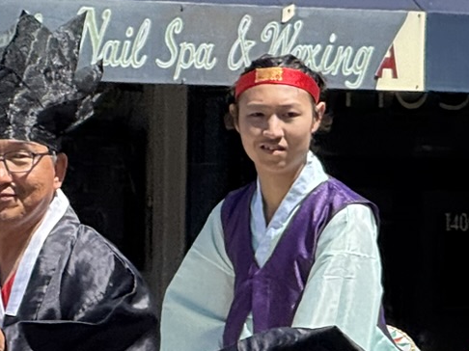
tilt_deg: -2.5
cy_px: 571
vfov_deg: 2.9
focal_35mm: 506
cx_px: -293
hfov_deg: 3.9
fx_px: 6852
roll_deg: -1.0
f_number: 2.8
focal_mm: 15.66
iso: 64
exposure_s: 1/674
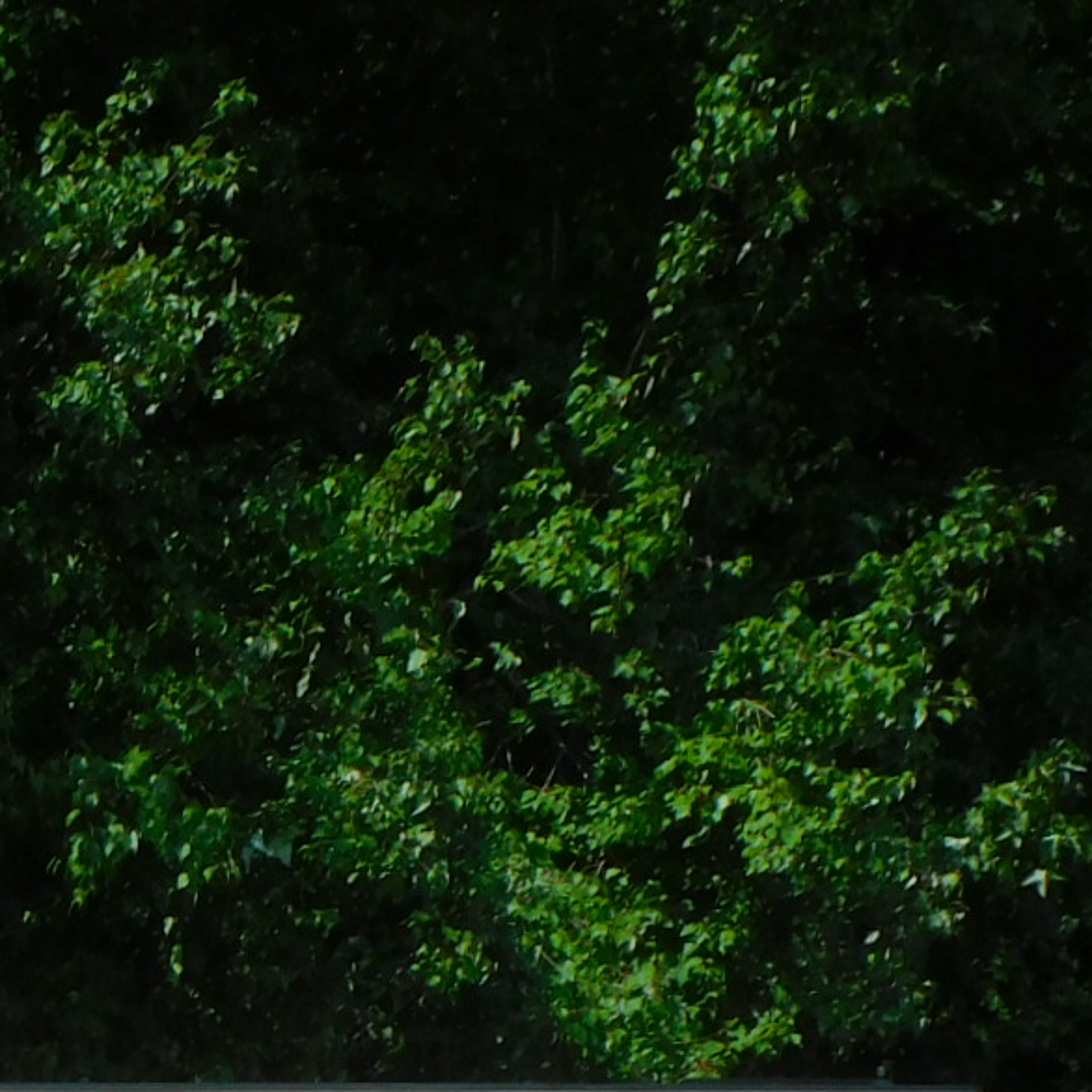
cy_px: 1334
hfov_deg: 13.2
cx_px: -827
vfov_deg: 14.1
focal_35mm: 120
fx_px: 4283
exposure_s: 1/1600
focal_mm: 6.3
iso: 125
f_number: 4.8
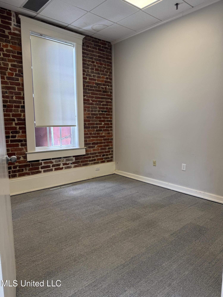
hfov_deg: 56.8
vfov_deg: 71.6
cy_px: 148
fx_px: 206
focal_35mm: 24
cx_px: 112
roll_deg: +0.6
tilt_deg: -8.2
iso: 100
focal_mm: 6.76
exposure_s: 1/120
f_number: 1.78
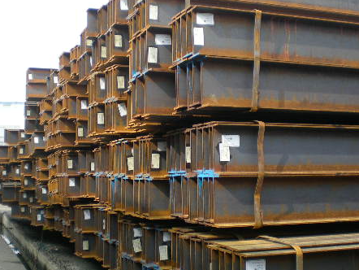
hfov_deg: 34.9
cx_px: 167
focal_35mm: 55
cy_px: 133
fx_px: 571
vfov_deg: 26.6
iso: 50
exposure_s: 1/216
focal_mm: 6.3
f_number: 3.1
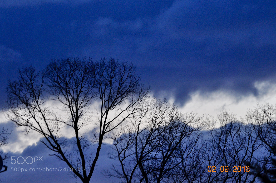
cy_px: 92
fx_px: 2297
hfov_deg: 6.9
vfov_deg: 4.6
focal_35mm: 300
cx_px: 138
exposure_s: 1/10
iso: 400
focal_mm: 200
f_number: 5.6
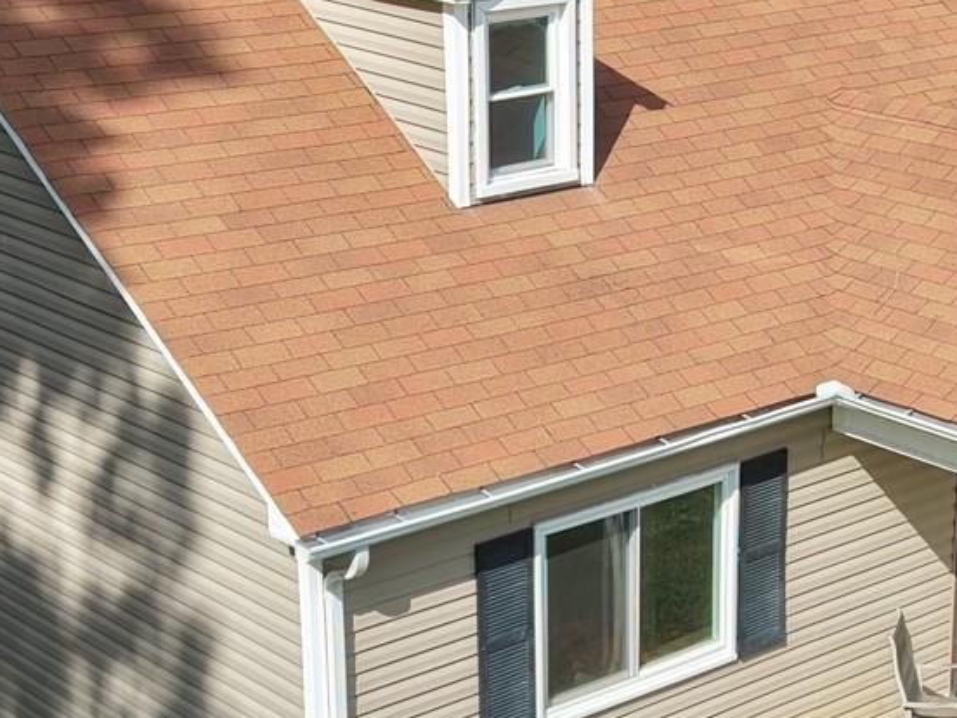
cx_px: 633
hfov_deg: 21.9
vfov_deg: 16.5
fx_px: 2461
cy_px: 512
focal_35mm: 89
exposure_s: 1/5000
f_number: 1.8
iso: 330
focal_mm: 8.67
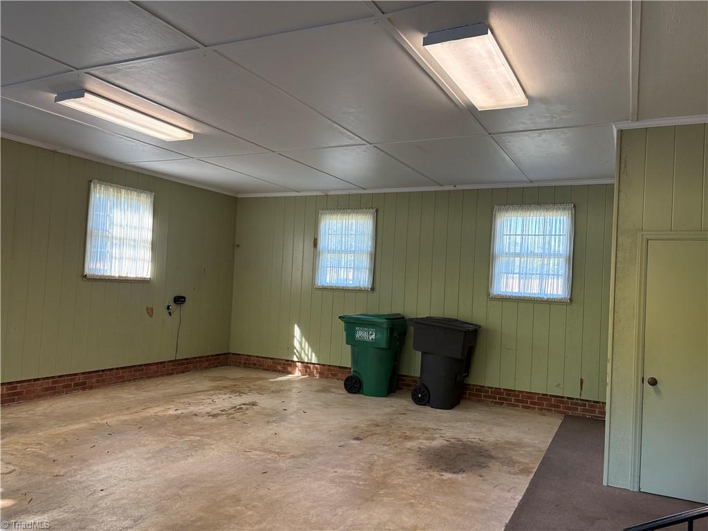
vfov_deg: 53.1
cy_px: 266
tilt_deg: +2.1
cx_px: 354
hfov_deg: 67.3
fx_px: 532
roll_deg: -2.2
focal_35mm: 26
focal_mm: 5.96
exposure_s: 1/165
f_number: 1.6
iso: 125
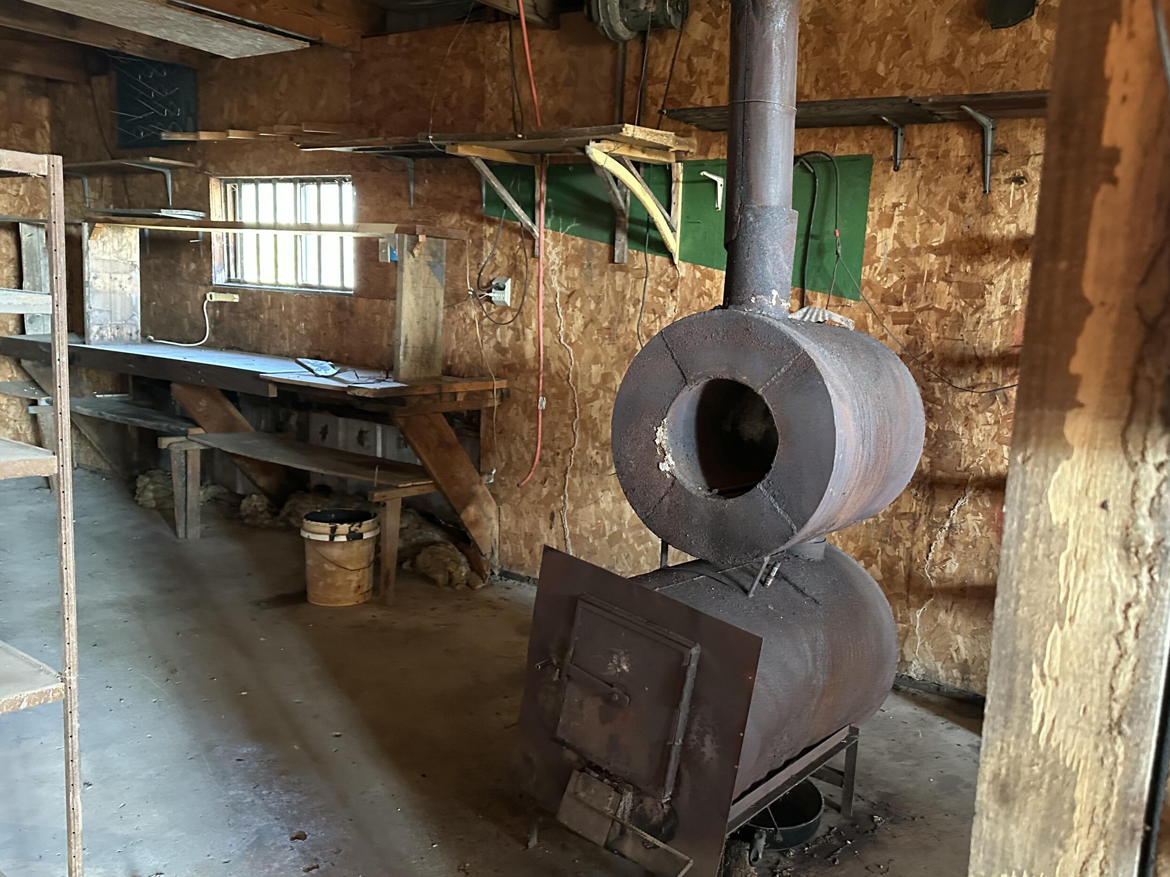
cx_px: 657
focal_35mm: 29
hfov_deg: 61.5
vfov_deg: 48.2
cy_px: 461
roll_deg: -4.1
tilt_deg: -9.5
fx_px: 980
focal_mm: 6.86
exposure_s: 1/49
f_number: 1.78
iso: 1000
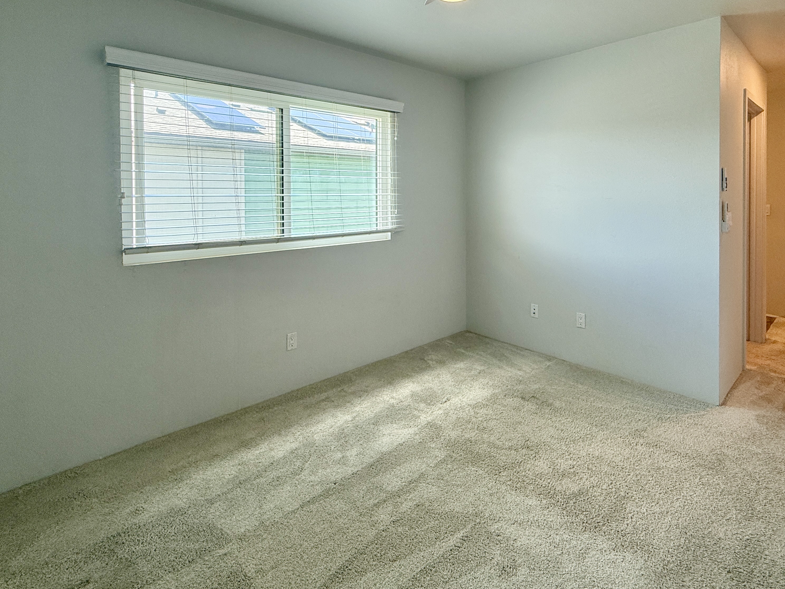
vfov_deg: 66.9
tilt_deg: -0.2
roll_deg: +0.2
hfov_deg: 84.4
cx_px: 431
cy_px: 199
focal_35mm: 19
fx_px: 431
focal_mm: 2.22
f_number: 2.2
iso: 80
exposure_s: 1/120
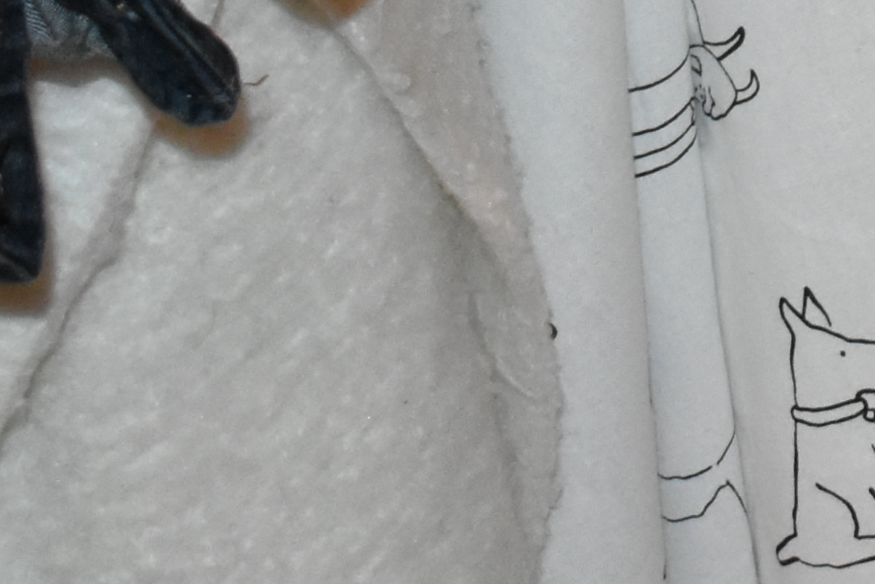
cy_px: -670
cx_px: 1707
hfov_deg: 8.7
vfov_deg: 6.0
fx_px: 5445
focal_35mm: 224
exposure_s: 1/200
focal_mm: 30
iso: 2200
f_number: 4.2
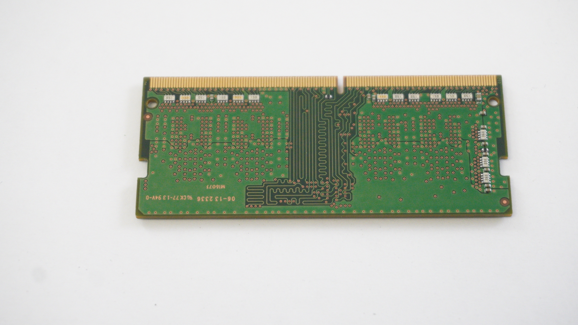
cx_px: 313
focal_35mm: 81
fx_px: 1235
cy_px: 155
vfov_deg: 15.0
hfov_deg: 26.3
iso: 2500
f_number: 5.6
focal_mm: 47
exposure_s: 1/100
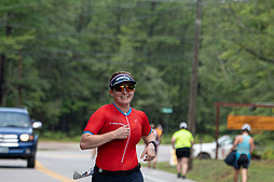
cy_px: 188
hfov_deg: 6.4
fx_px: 2434
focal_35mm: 320
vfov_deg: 4.3
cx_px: 22
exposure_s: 1/400
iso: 320
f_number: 4.5
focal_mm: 140
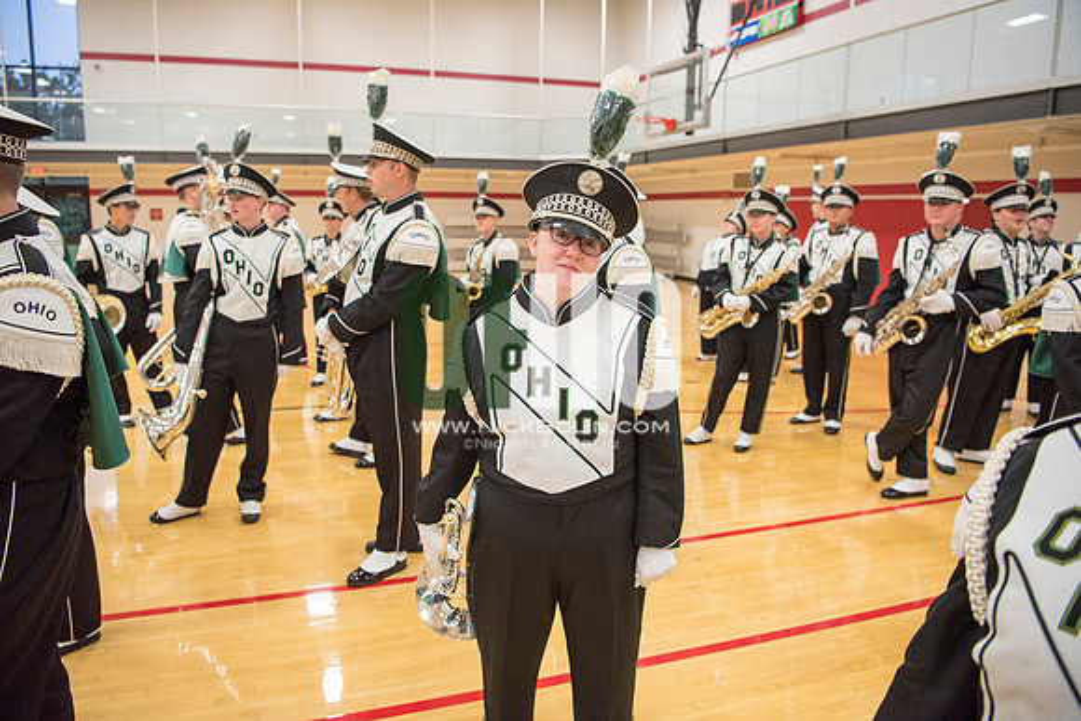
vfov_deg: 53.2
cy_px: 360
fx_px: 721
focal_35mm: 24
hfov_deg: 73.7
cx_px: 540
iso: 2000
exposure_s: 1/320
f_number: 3.2
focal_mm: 24
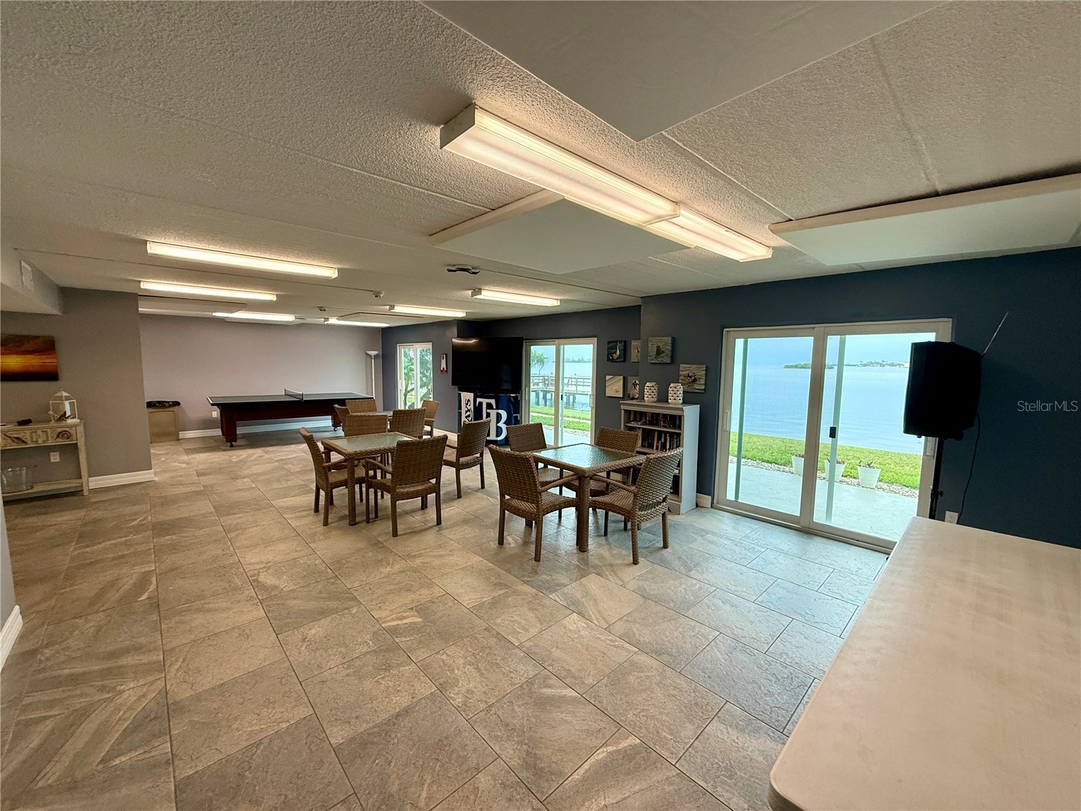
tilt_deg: -5.3
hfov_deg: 102.1
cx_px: 540
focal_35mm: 14
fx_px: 437
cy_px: 406
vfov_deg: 85.7
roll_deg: -0.8
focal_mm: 2.22
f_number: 2.2
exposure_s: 1/120
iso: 200
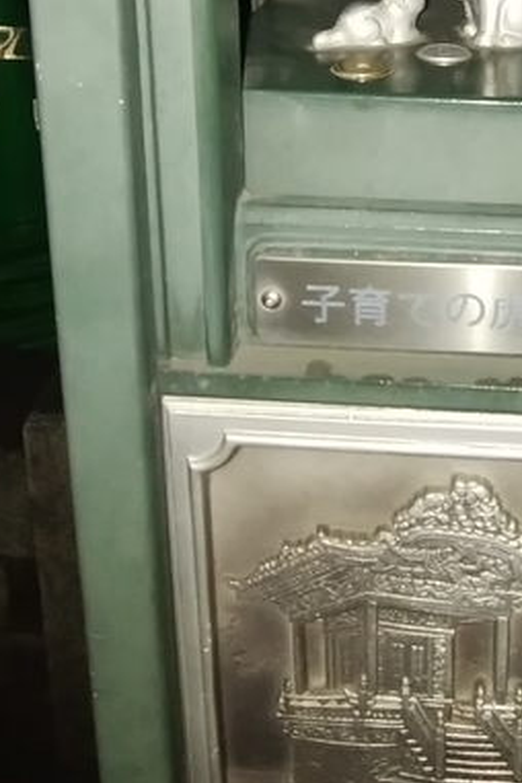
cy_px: 14
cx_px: 452
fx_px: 1044
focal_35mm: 48
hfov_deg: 27.2
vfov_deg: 37.2
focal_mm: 3
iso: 200
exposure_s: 1/25
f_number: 2
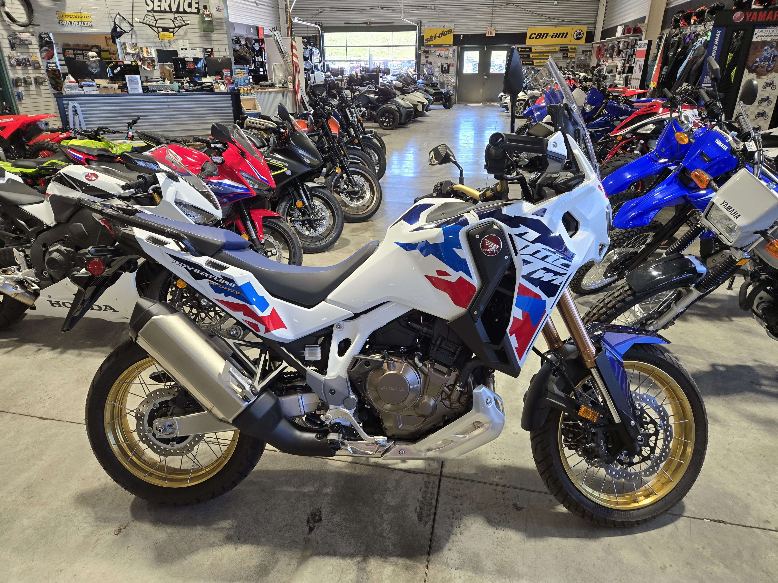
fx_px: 517
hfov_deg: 73.9
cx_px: 389
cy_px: 292
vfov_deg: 58.9
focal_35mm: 23
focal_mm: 5.4
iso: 80
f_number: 1.8
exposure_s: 1/120
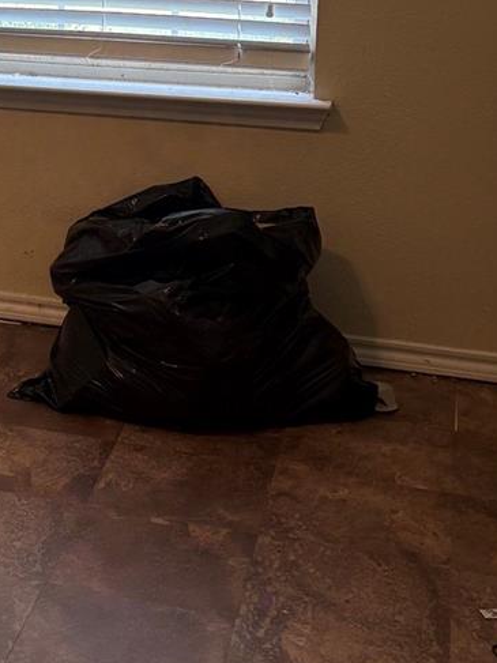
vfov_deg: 23.1
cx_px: -270
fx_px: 1570
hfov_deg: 16.3
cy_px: 42
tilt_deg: -8.3
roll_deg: +1.3
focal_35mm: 82
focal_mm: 5.96
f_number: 1.6
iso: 125
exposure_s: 1/120
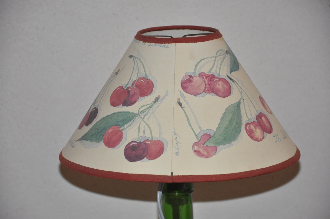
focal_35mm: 158
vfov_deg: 8.7
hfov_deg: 13.1
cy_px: 110
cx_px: 165
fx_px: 1442
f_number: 5.6
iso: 800
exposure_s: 1/60
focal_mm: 105
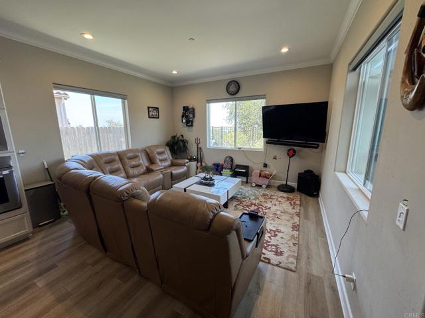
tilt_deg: -12.0
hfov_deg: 102.1
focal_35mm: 14
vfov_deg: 85.7
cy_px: 159
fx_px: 172
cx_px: 212
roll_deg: -0.1
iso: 125
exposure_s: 1/120
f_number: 2.2
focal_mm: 2.22
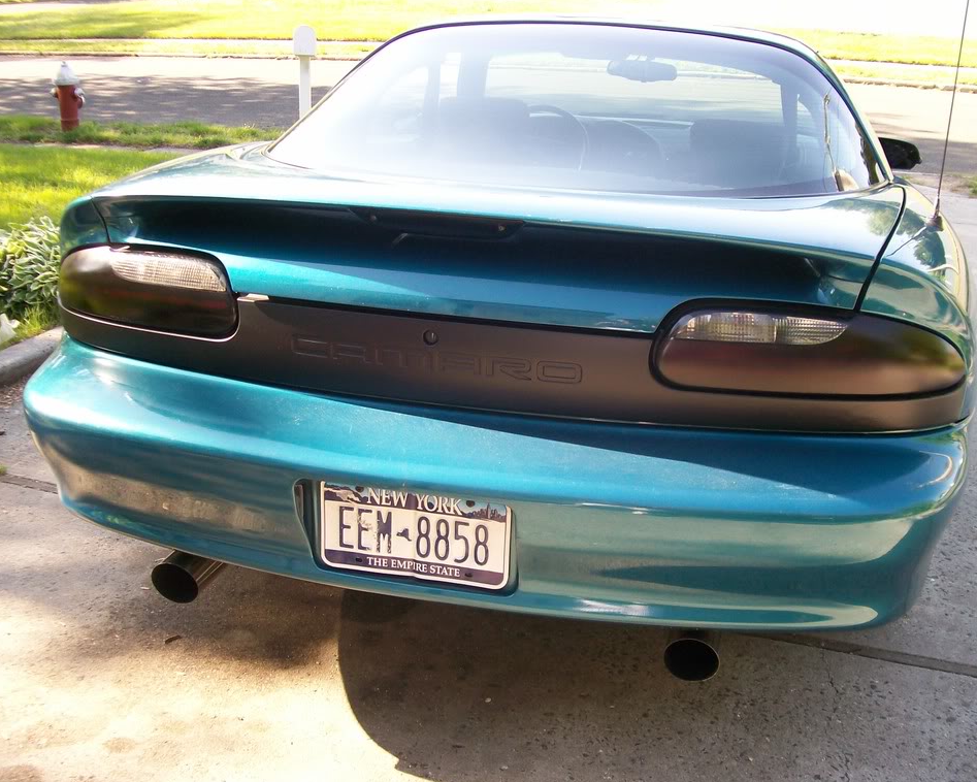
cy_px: 391
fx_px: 1099
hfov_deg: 47.9
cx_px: 507
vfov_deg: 39.2
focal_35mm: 38
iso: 80
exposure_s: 1/154
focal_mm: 6
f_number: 2.7
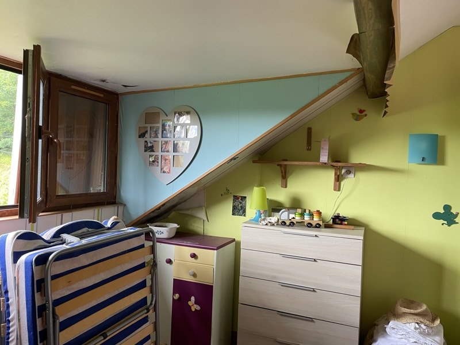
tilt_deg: -0.5
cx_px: 230
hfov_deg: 67.3
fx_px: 346
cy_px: 172
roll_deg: -1.3
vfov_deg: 53.1
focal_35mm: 26
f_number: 1.6
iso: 125
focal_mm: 4.2
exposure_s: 1/72
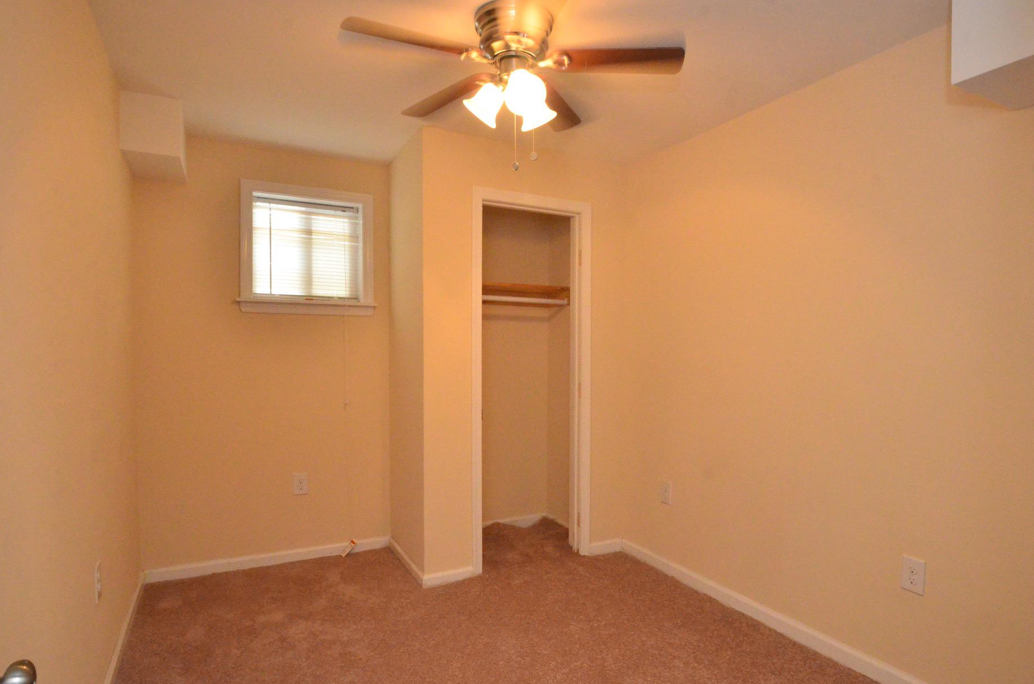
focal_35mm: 19
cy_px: 357
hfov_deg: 85.9
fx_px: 553
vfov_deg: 63.5
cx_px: 568
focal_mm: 11.5
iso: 4000
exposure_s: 1/80
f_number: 10
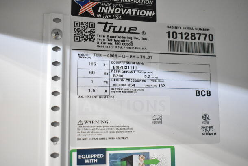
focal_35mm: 46
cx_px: 124
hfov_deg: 42.3
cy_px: 83
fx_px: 320
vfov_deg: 29.0
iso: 5000
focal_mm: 31
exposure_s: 1/50
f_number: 4.2
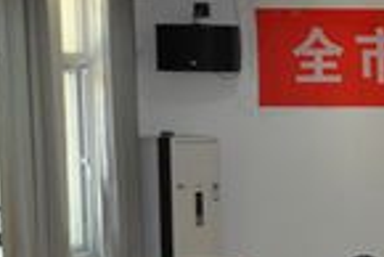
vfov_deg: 6.9
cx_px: 736
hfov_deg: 9.7
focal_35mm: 198
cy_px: 306
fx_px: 2114
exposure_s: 1/60
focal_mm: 32
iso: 1250
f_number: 4.5
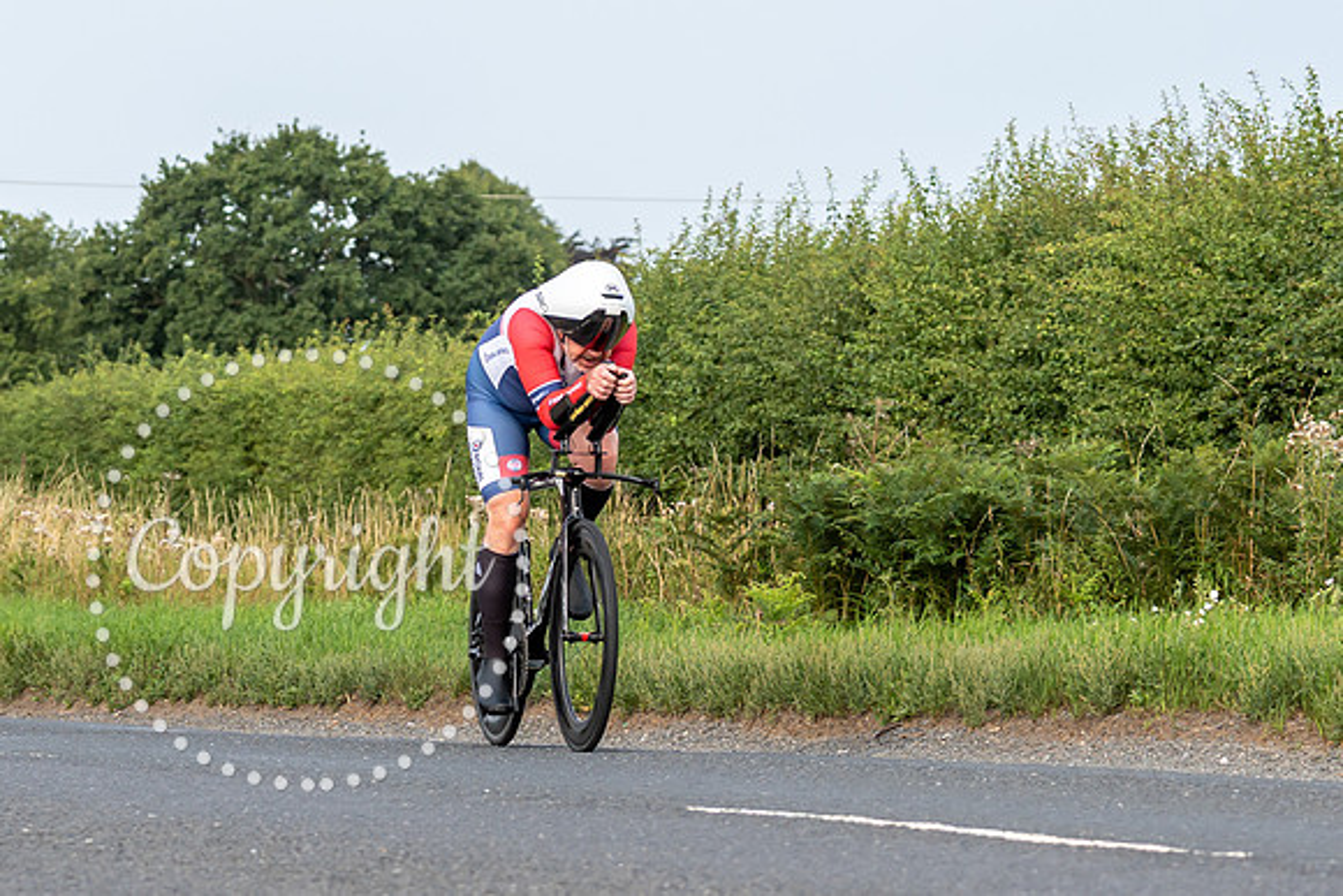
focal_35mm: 201
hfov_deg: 10.2
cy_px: 570
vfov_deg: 6.8
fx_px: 7510
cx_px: 588
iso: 125
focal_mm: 73
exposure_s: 1/640
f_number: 4
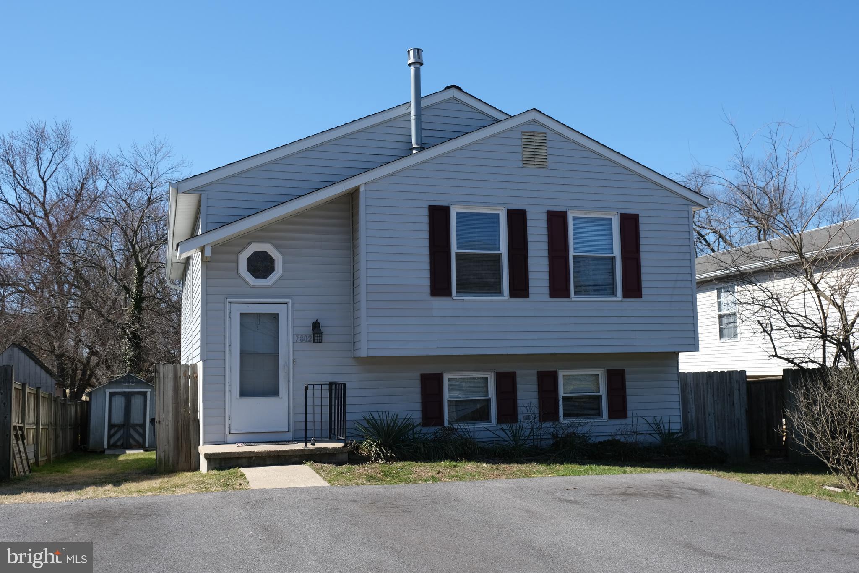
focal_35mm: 32
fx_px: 763
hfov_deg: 58.7
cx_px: 430
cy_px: 286
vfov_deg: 41.1
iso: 160
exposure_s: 1/180
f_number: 9
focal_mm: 21.4
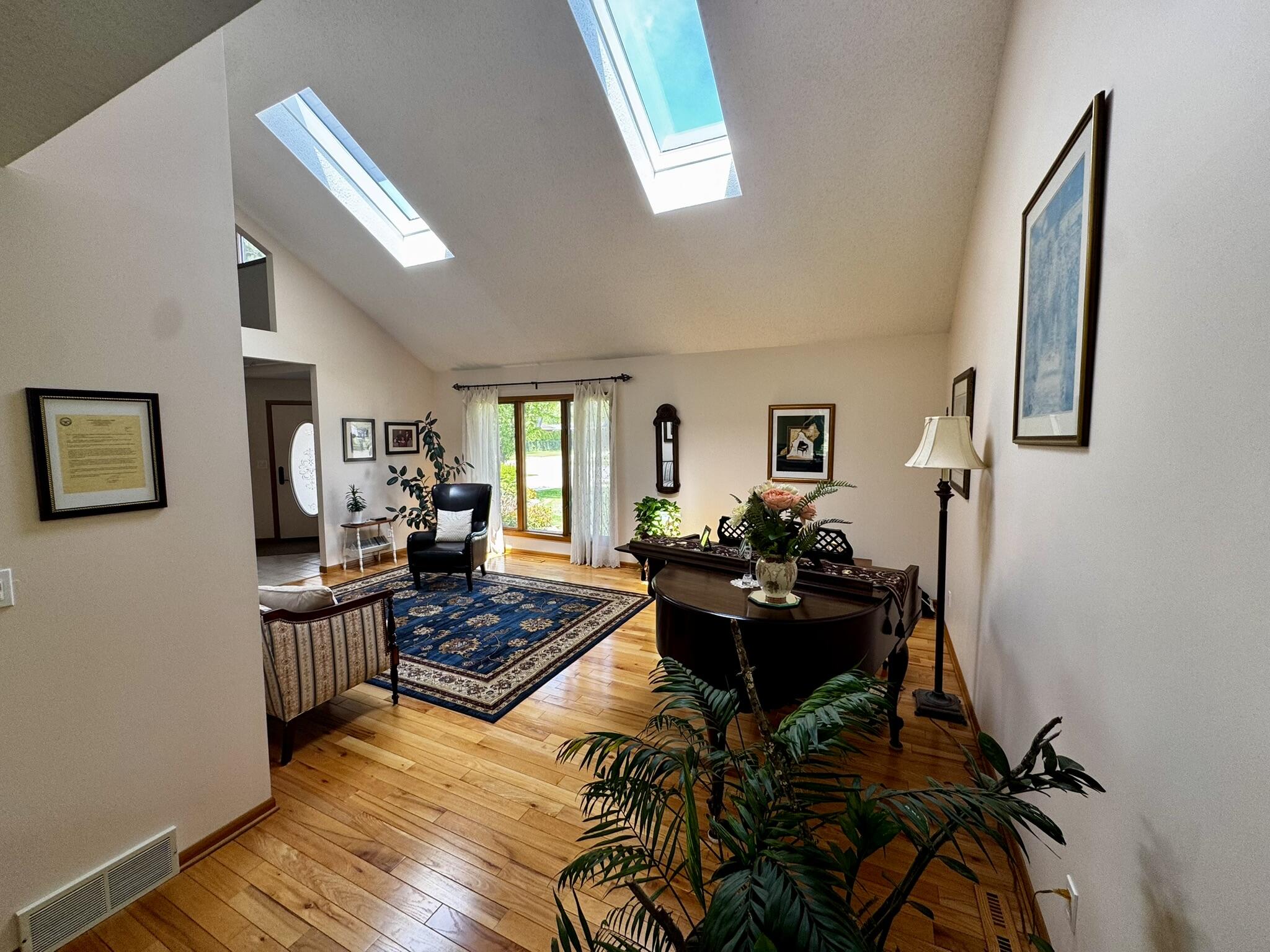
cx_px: 635
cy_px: 476
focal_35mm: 14
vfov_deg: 85.7
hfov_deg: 102.1
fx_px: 514
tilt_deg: -4.2
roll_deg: +0.4
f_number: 2.2
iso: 80
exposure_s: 1/99
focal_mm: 2.22
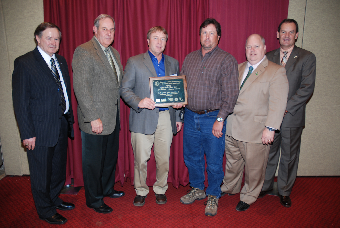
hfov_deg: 67.3
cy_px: 114
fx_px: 256
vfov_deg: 48.1
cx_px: 170
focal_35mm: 27
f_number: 4
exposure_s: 1/60
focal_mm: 18
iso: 200
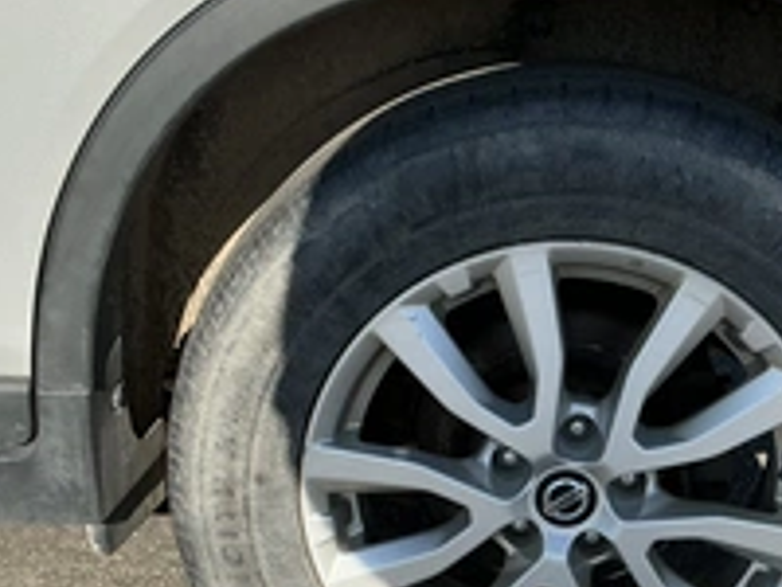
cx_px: 524
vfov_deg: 25.9
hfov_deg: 34.0
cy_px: 411
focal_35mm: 56
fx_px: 1265
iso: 25
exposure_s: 1/1848
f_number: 1.8
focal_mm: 3
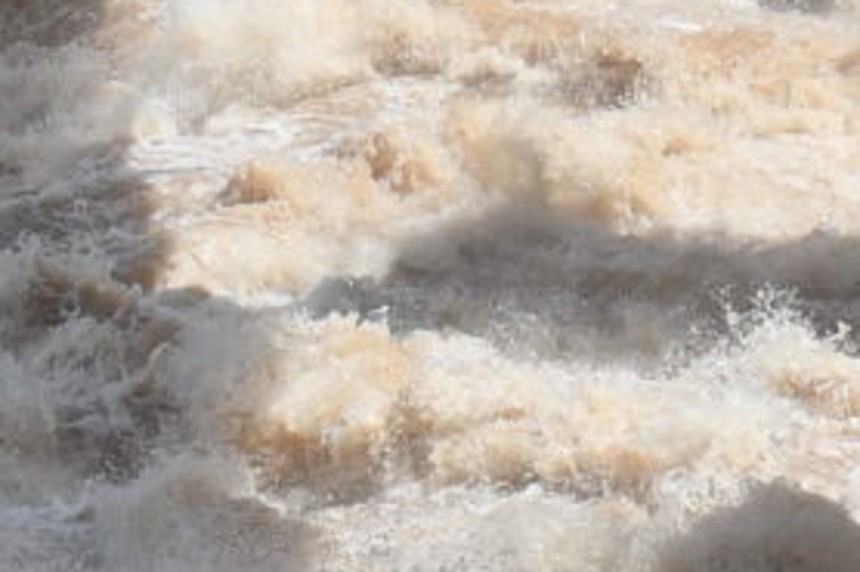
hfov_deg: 3.3
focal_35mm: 620
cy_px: -1413
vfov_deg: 2.2
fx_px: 14802
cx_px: 520
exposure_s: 1/320
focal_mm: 55
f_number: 9
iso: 100
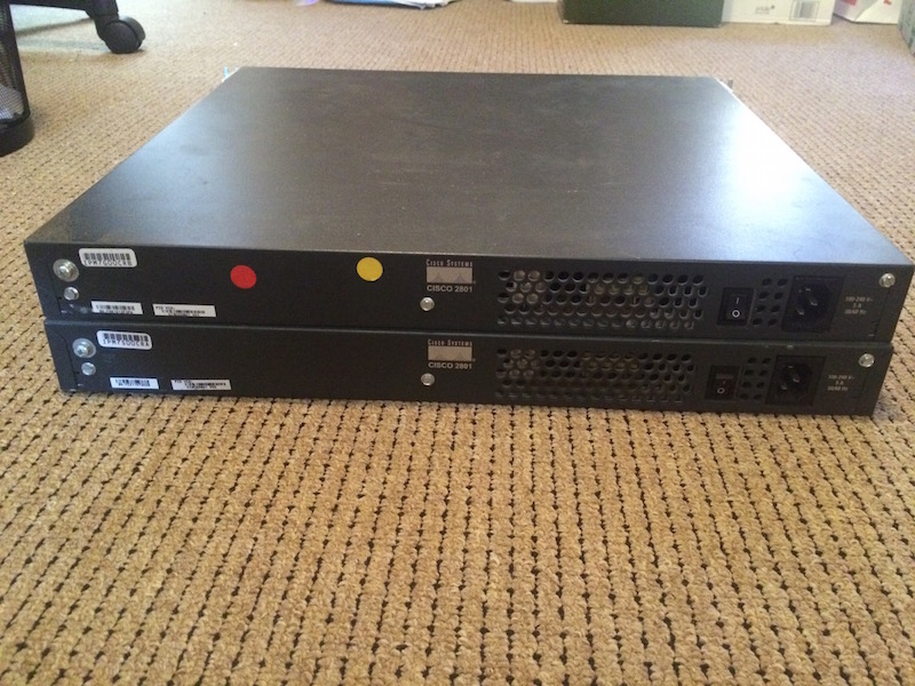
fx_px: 767
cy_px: 343
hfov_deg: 61.7
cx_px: 458
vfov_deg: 48.2
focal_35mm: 29
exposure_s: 1/15
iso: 500
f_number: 2.2
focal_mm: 4.15
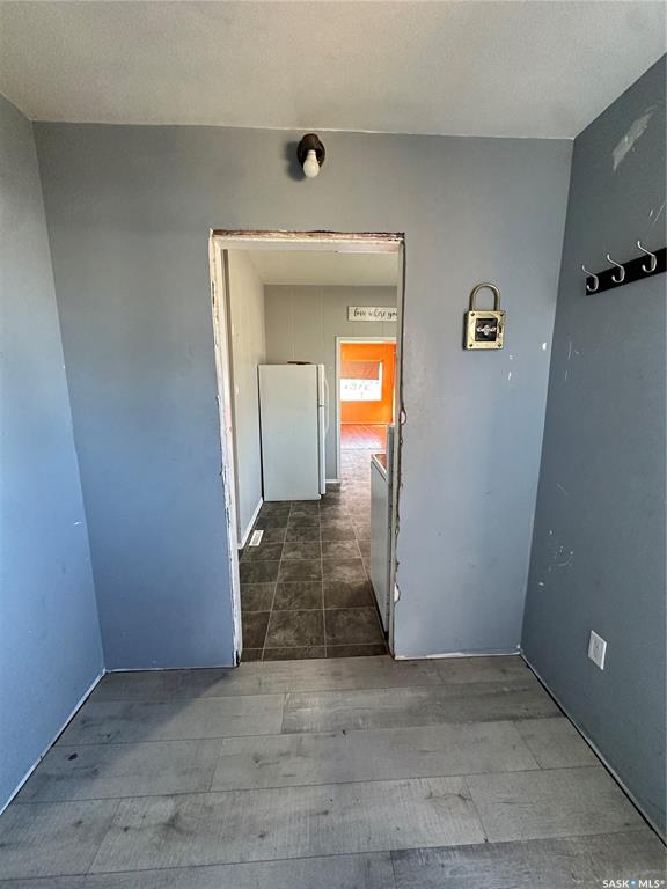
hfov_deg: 85.7
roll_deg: -0.2
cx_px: 334
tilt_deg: -10.3
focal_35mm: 14
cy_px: 444
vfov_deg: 102.1
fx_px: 360
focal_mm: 2.22
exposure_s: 1/120
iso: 320
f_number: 2.2
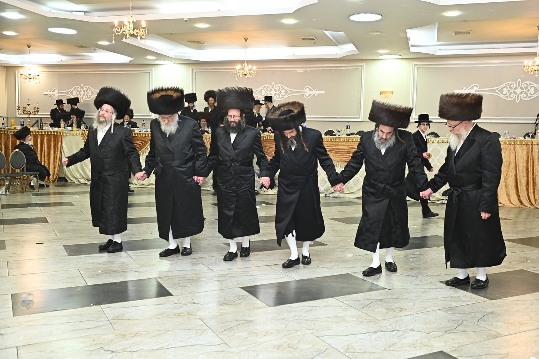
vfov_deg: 37.8
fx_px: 524
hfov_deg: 54.4
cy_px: 180
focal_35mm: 35
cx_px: 270
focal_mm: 35
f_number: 4.5
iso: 2500
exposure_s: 1/200
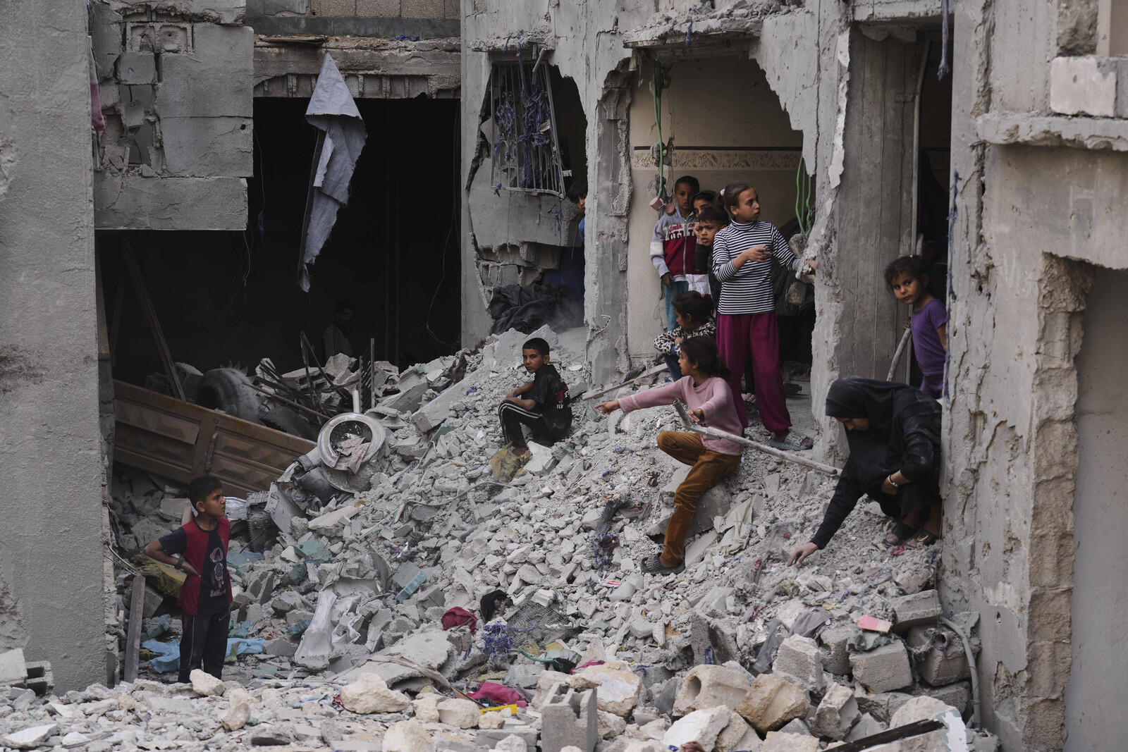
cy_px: 376
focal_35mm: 56
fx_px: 1755
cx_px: 564
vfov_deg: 24.2
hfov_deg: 35.6
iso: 125
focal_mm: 56
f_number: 4.5
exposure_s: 1/320
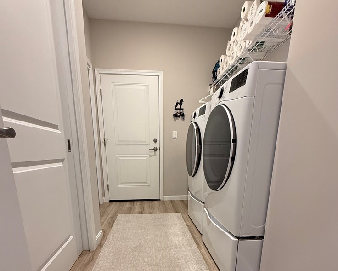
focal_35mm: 19
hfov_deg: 83.3
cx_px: 168
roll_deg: +0.3
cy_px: 198
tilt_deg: -12.5
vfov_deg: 67.1
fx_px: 190
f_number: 2.2
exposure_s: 1/60
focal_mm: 2.22
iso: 250
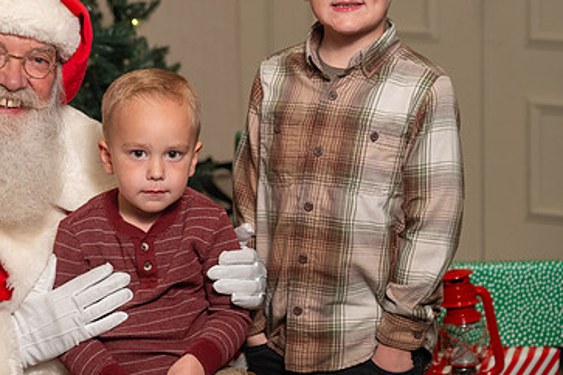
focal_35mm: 128
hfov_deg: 16.0
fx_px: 2002
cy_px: 119
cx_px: 186
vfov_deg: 10.7
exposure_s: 1/200
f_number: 4
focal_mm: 80
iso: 1600
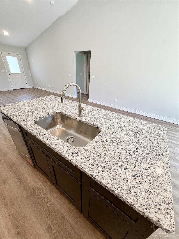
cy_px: 120
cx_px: 90
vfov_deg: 102.1
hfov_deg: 85.7
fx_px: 97
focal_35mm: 14
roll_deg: -2.7
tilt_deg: -27.2
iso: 125
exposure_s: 1/120
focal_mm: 2.22
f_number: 2.2
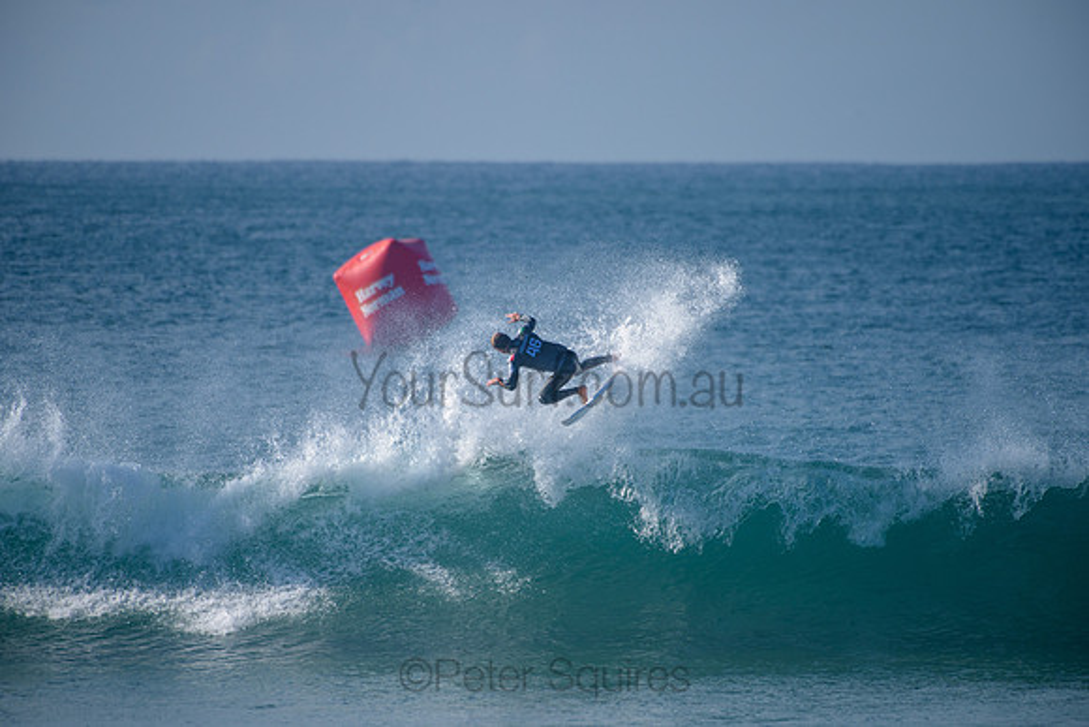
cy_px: 364
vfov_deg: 2.7
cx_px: 544
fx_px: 15577
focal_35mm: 515
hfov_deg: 4.0
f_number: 5.6
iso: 280
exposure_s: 1/2000
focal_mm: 500
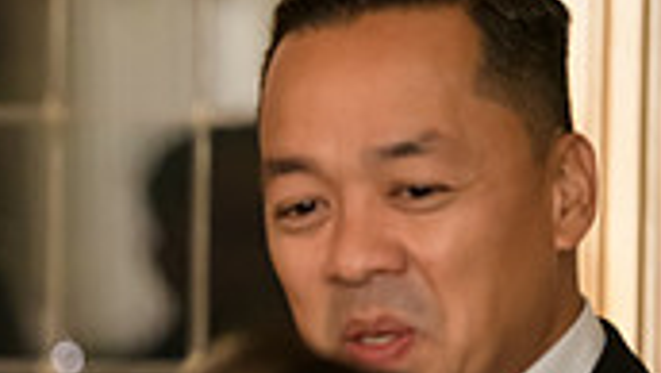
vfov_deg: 2.2
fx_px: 9909
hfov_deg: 3.8
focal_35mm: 565
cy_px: 606
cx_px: -292
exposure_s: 1/125
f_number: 3.2
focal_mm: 160
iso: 1600
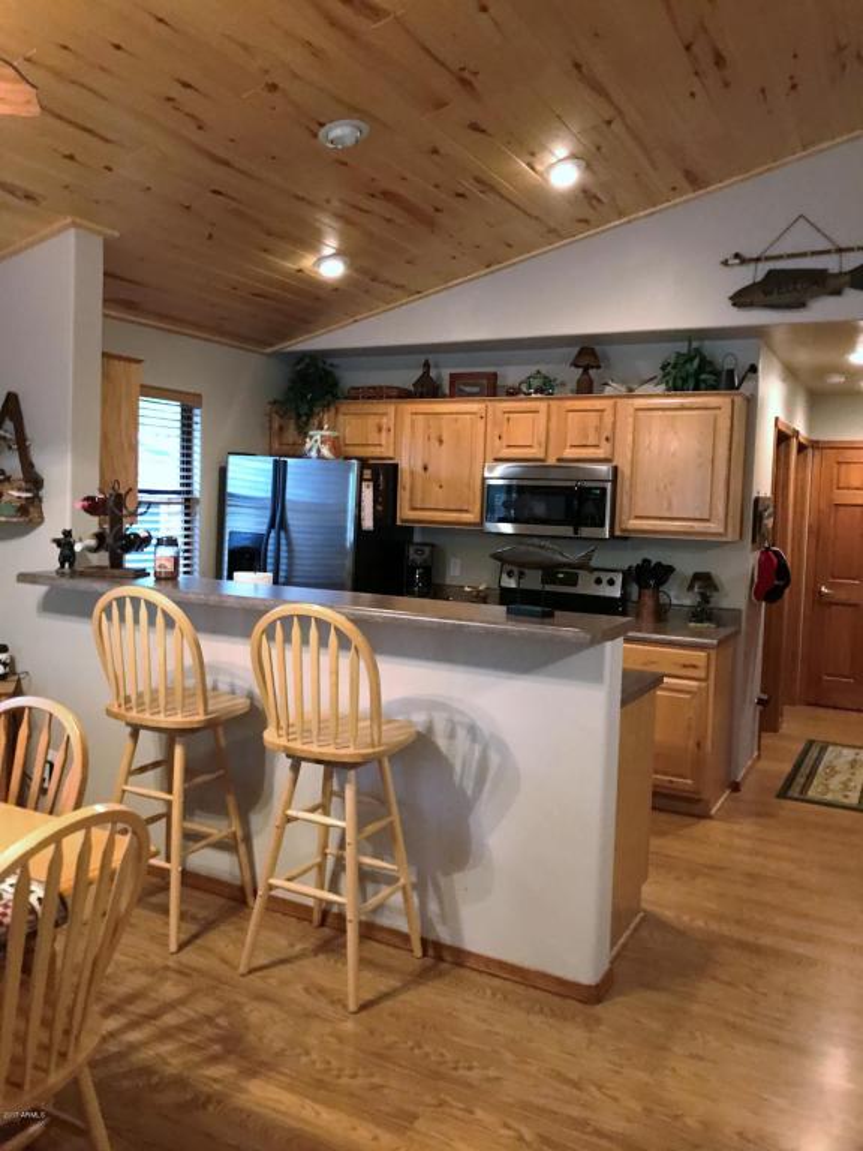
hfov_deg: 49.7
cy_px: 576
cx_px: 432
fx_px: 931
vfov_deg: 63.4
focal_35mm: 28
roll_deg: -0.1
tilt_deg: -3.7
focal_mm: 3.99
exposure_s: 1/10
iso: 100
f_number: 1.8
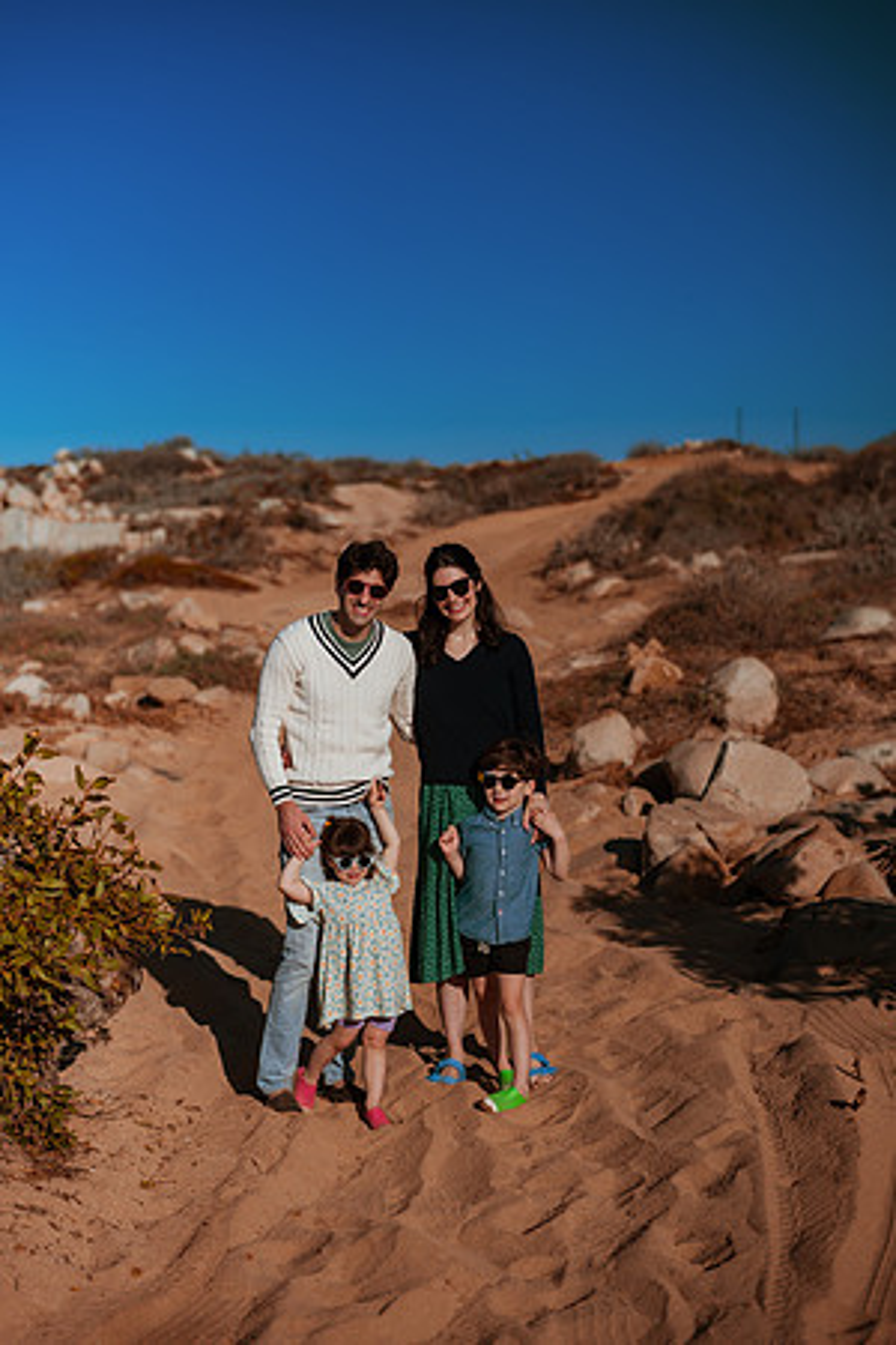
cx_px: 448
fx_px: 2165
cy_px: 672
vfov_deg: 34.5
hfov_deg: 23.4
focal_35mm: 58
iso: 50
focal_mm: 58
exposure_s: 1/8000
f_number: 2.5
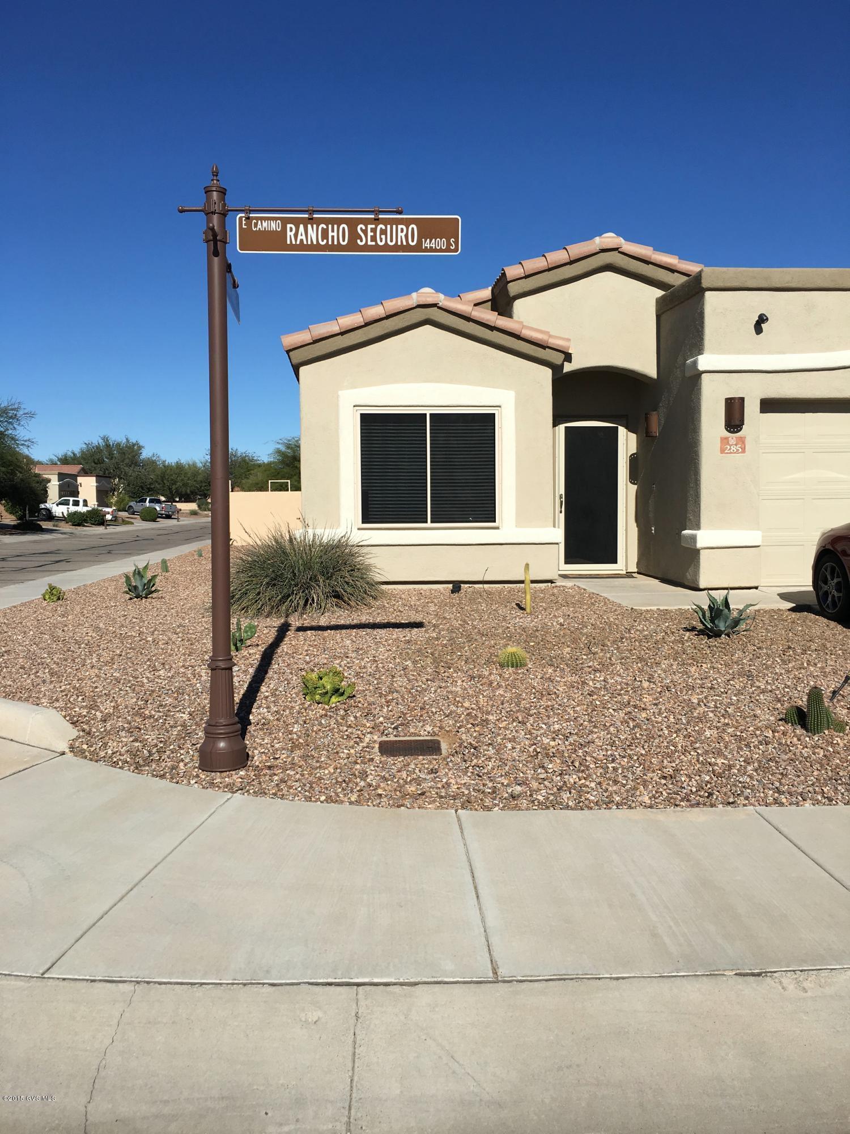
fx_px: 949
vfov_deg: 61.7
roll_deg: -0.7
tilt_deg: -2.4
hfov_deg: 48.2
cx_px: 425
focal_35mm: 29
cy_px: 567
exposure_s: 1/2747
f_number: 2.2
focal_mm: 4.15
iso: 25
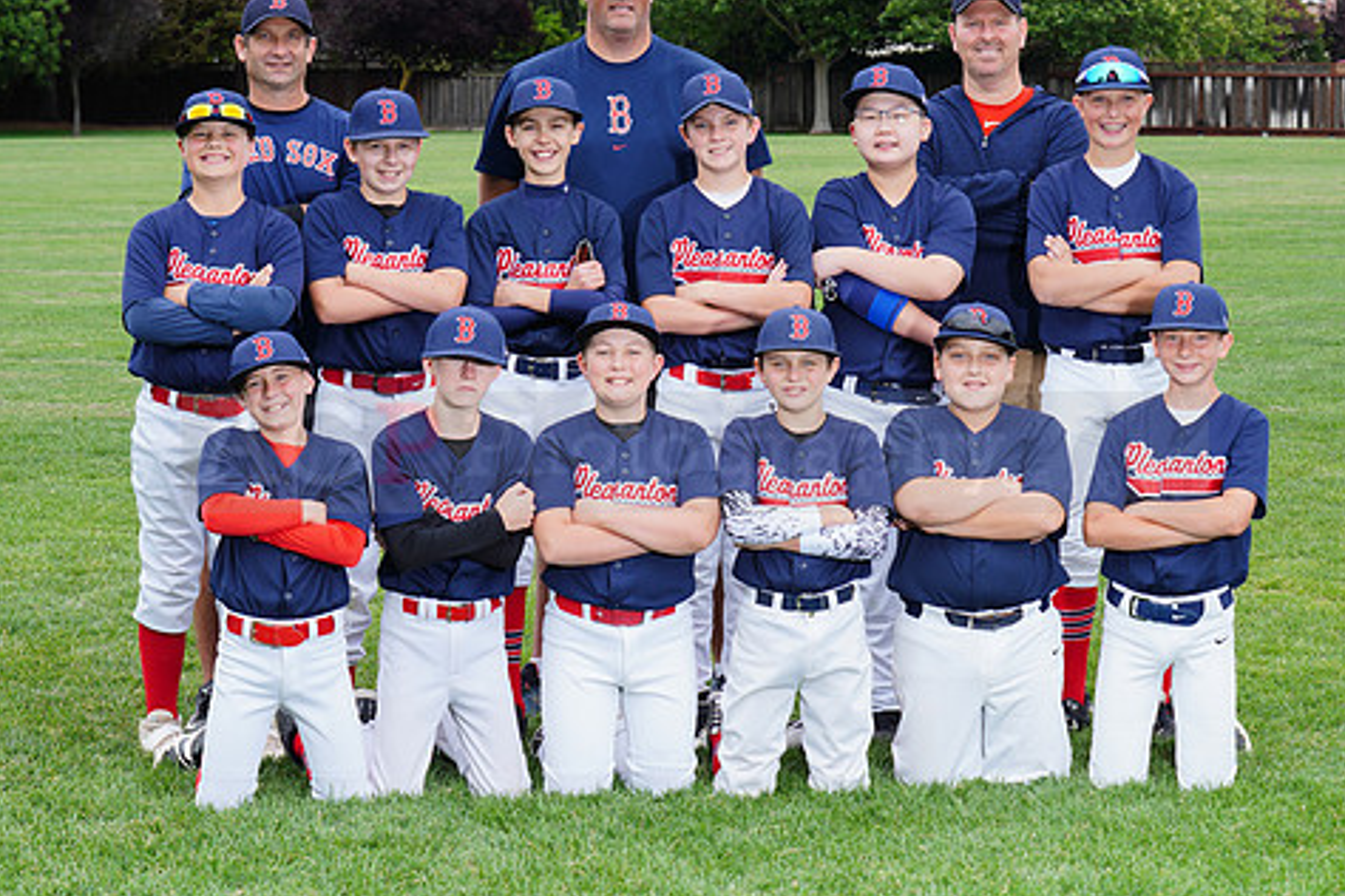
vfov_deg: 14.7
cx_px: 658
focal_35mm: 93
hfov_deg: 21.9
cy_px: 430
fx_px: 3474
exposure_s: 1/200
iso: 200
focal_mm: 76
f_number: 9
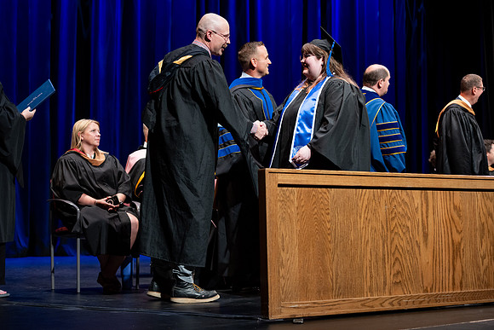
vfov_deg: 19.5
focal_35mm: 70
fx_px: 961
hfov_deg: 28.8
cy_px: 165
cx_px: 247
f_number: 2.8
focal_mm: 70
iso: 640
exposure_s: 1/250
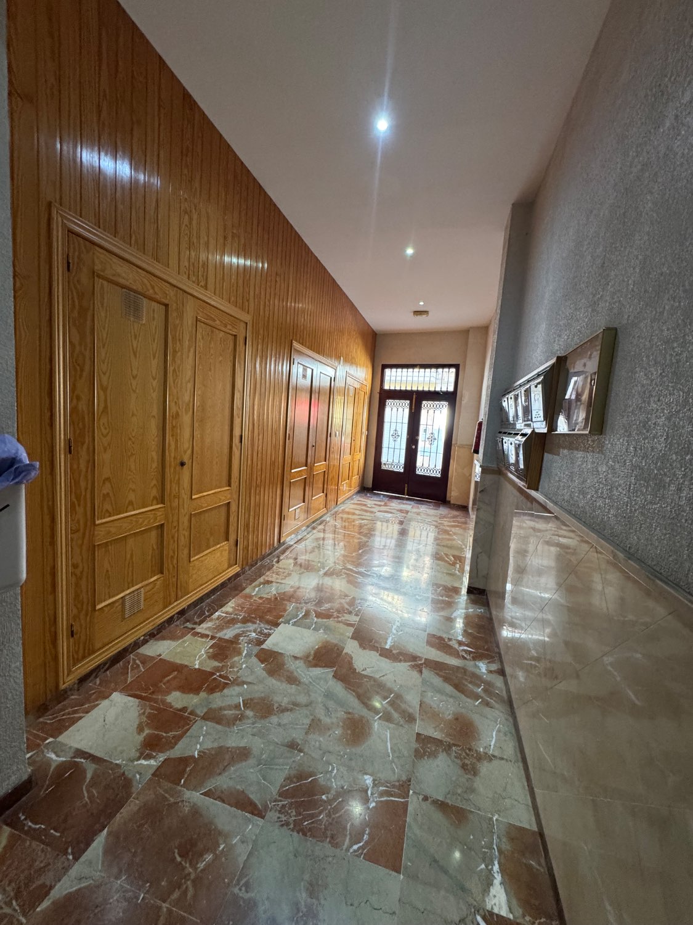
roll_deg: -4.8
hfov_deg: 85.7
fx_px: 374
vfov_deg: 102.1
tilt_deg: -3.1
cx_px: 346
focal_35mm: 14
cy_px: 462
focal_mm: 2.22
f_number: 2.2
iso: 250
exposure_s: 1/50
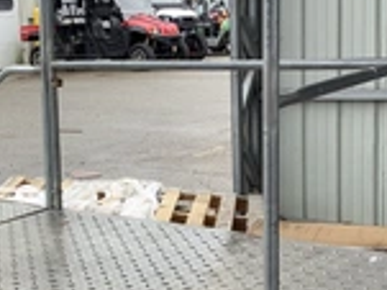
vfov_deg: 17.8
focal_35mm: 82
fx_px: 916
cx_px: 100
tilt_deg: -10.5
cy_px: 221
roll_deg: +2.1
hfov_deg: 23.6
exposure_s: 1/409
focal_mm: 3.3
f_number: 2.4
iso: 25
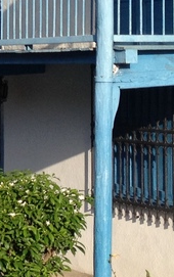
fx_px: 1241
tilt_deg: -0.4
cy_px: 15
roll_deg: +0.2
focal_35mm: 164
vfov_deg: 12.6
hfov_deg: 7.7
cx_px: -171
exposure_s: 1/1082
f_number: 2.4
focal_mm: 4.28
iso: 50
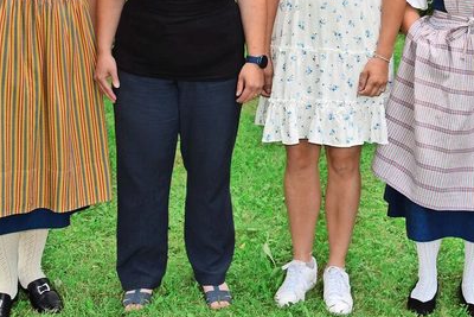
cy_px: 28
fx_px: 869
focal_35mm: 66
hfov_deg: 30.3
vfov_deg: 20.2
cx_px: 310
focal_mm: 22
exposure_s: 1/125
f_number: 3.8
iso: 100
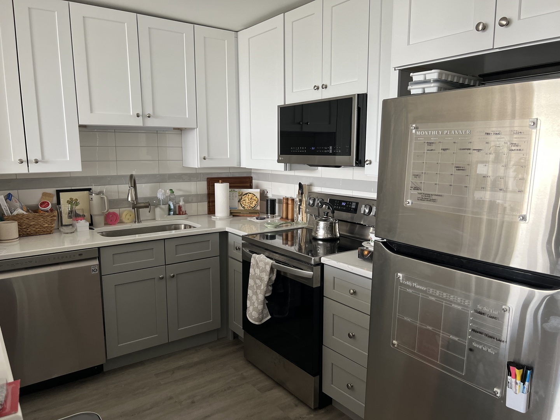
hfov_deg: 67.3
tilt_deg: -9.2
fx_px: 421
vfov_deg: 53.1
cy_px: 210
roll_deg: +0.8
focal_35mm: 26
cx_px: 280
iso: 125
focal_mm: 5.7
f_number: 1.5
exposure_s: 1/110
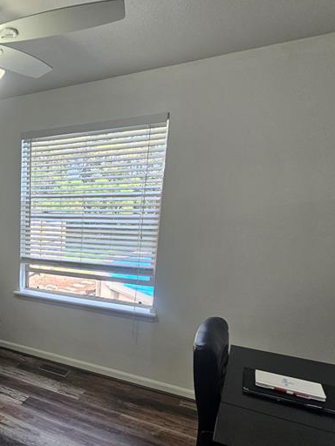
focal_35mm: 26
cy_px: 268
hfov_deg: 41.6
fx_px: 335
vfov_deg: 66.6
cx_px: -38
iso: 64
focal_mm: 2.2
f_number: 2.2
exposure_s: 1/60
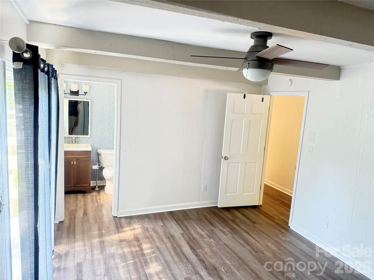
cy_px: 140
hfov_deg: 71.6
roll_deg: -4.9
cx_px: 187
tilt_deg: -7.4
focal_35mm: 24
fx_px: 259
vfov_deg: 56.8
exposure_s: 1/40
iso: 800
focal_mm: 6.76
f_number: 1.78
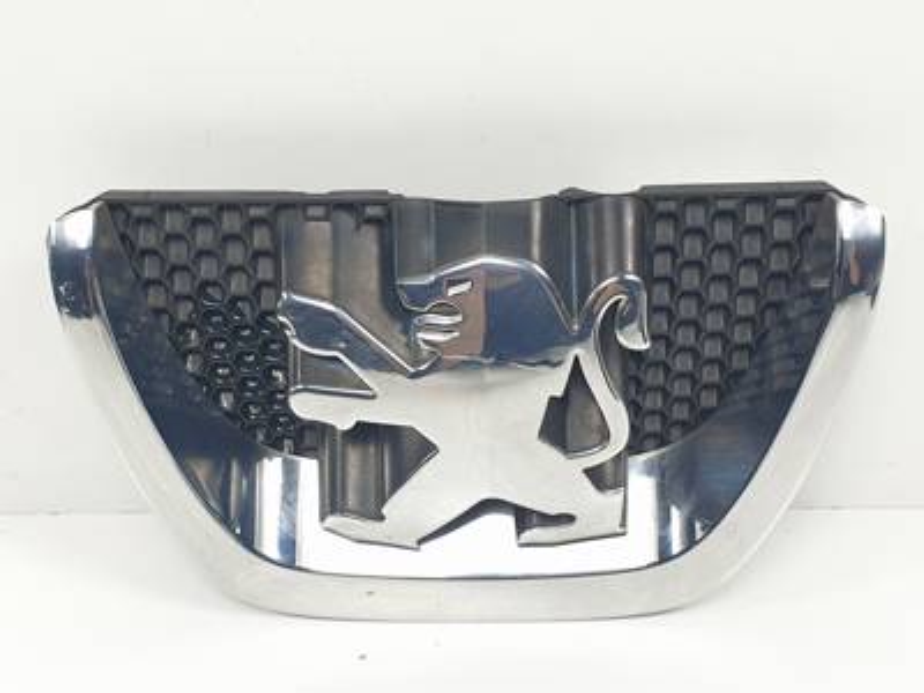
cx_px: 462
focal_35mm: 26
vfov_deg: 53.1
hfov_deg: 67.3
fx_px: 694
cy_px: 346
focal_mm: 4.3
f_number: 2.4
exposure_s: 1/134
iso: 50
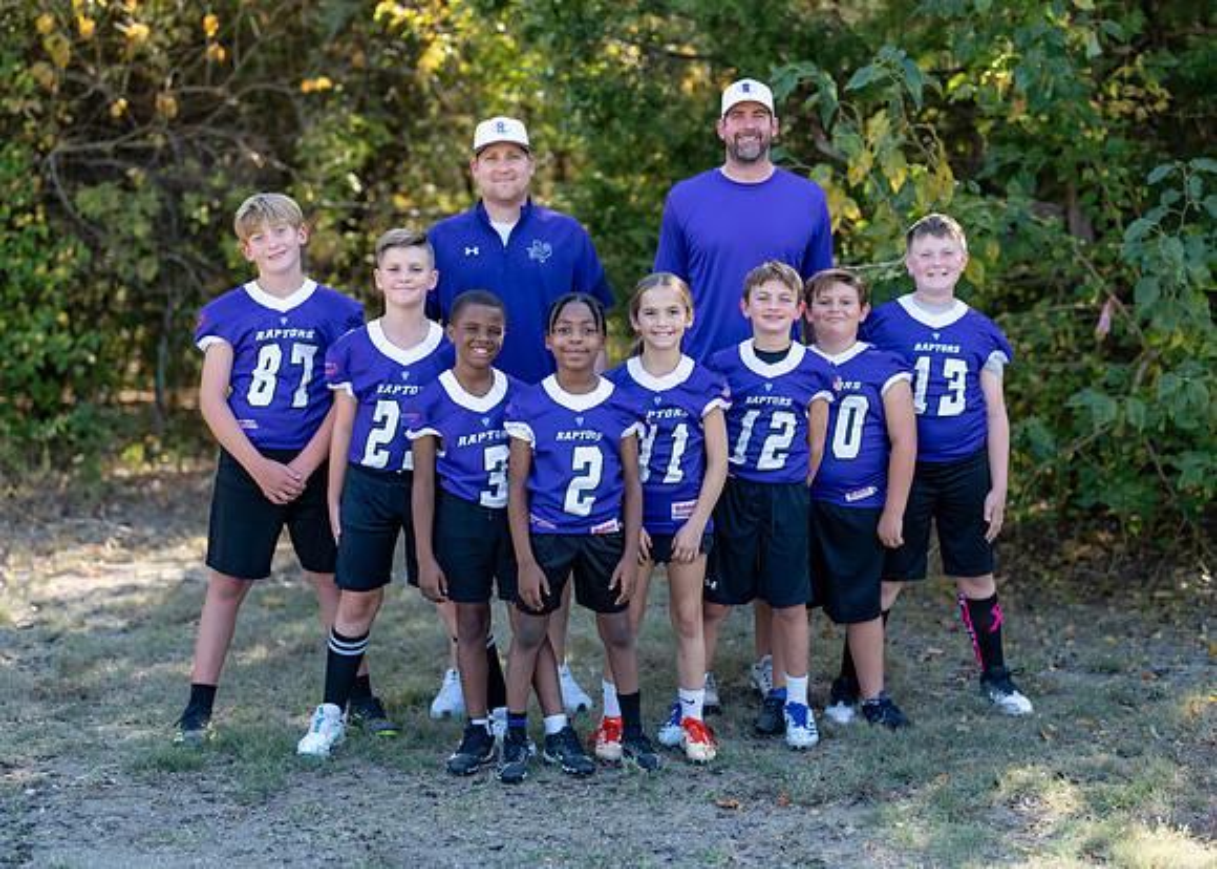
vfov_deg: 24.8
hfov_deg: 34.2
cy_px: 464
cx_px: 613
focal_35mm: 57
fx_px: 1977
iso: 100
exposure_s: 1/1000
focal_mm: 50
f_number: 1.6
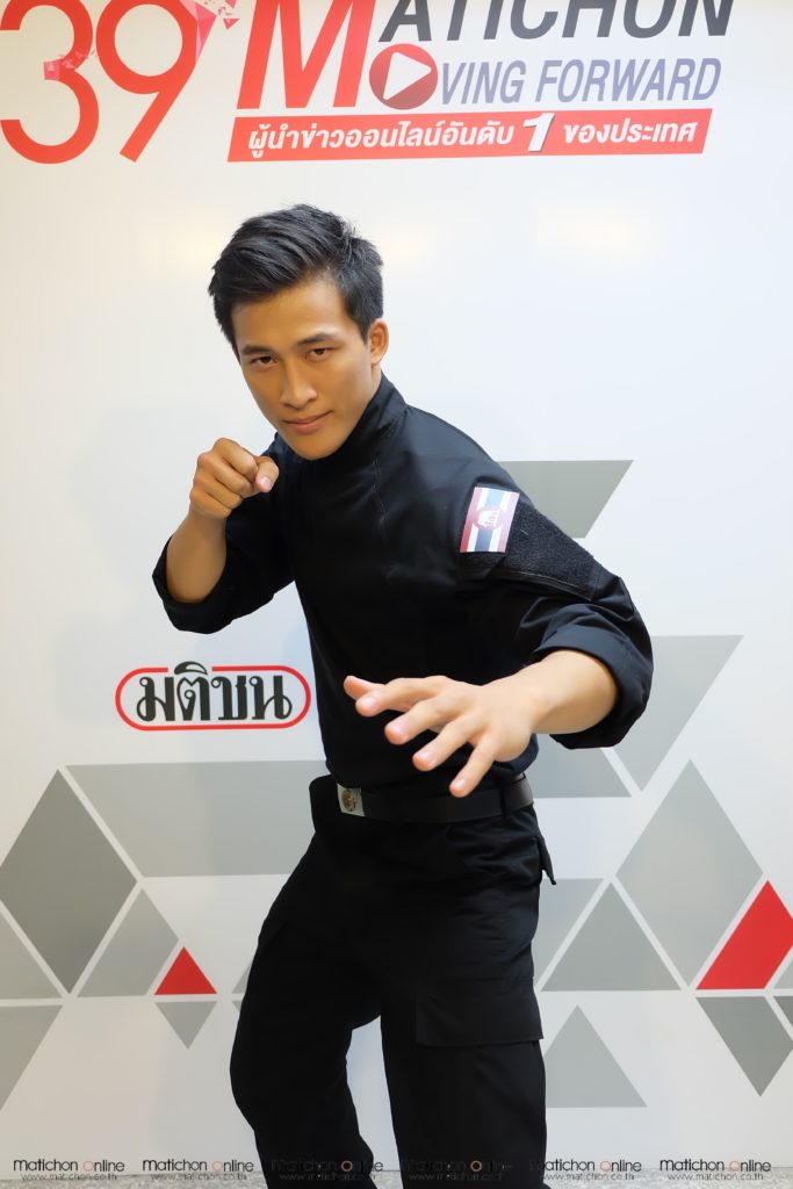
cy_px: 594
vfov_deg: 57.2
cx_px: 396
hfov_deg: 40.0
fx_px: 1090
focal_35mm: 33
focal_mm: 22.2
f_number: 4
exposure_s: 1/30
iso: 1000
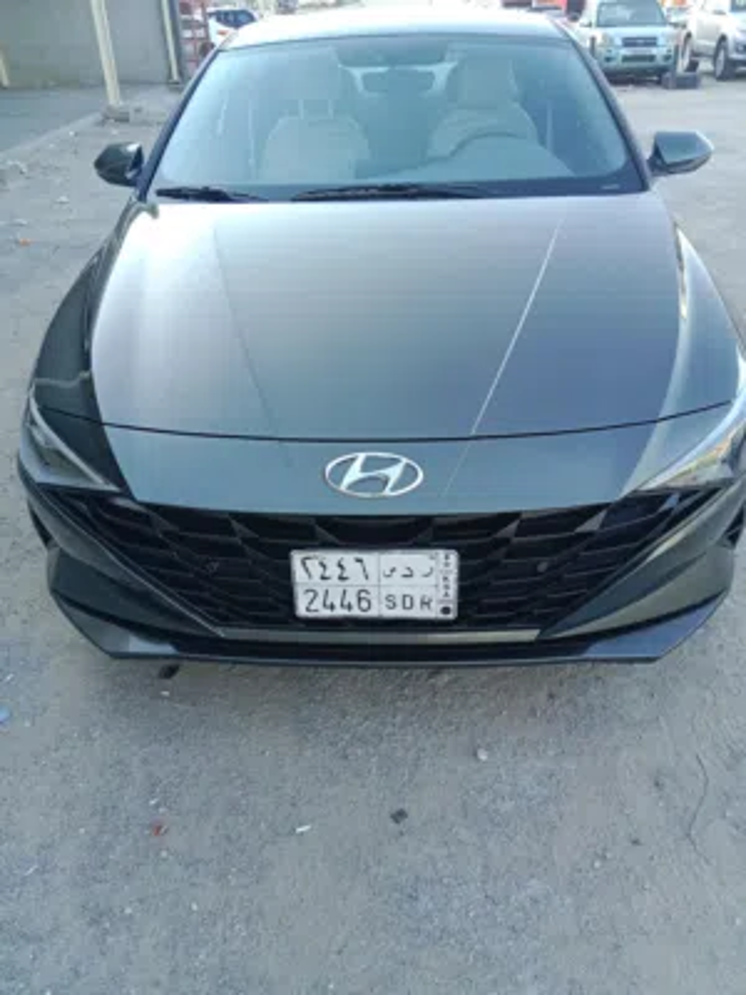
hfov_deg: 51.4
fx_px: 776
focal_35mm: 27
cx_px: 373
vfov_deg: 65.3
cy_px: 498
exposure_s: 1/120
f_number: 2.2
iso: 158
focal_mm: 3.65
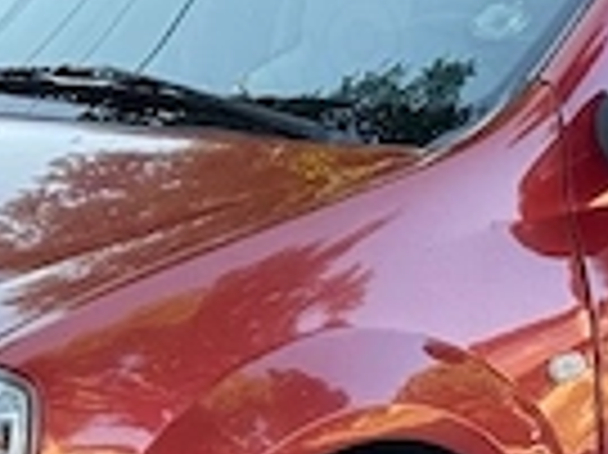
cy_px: 234
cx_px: 288
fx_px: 3755
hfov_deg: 9.3
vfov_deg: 6.9
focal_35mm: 214
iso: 50
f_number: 1.78
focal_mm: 6.76
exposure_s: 1/136
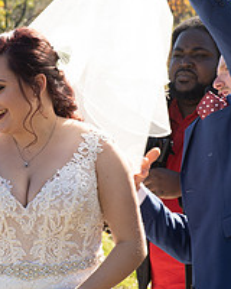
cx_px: 65
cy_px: 134
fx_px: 1632
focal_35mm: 191
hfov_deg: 8.1
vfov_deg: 10.1
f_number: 7.1
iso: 50
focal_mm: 70
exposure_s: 1/80
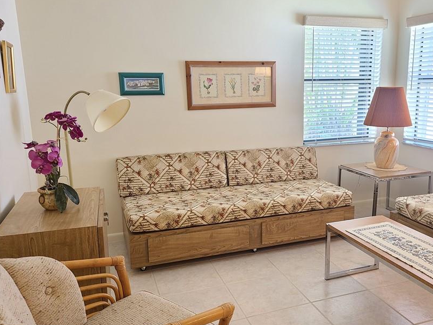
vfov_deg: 42.9
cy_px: 168
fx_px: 413
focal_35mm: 33
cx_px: 272
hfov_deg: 54.7
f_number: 1.8
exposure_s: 1/60
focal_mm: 5.4
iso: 200
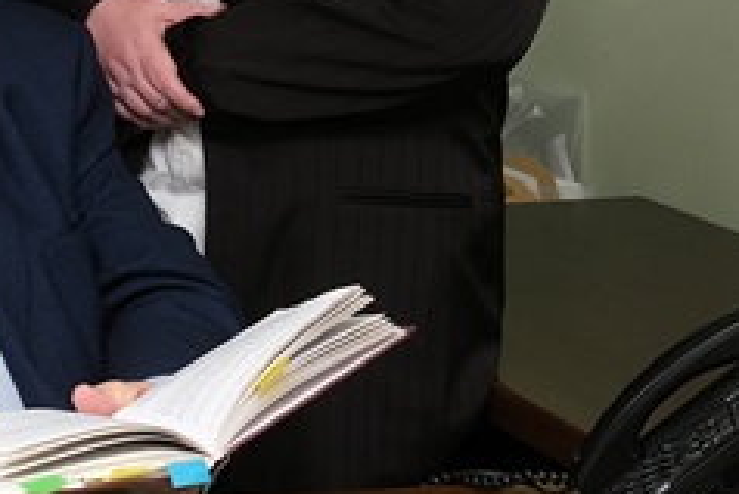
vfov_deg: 11.1
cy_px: -121
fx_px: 2485
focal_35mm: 121
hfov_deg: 16.4
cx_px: -84
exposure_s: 1/250
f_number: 5
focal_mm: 20.5
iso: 400
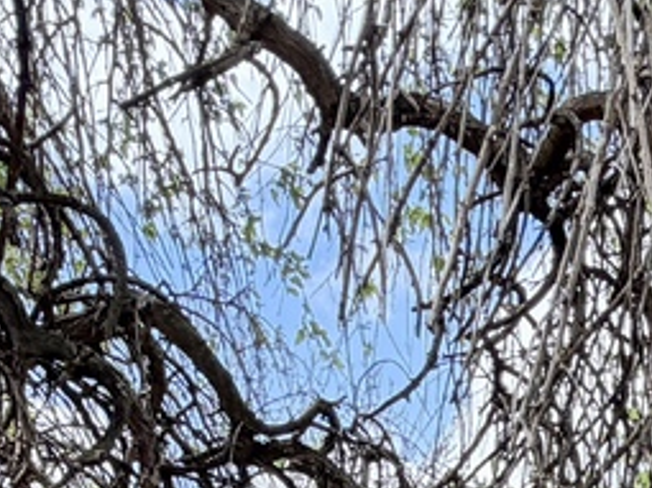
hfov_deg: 23.9
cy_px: 917
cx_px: 619
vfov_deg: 15.6
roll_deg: +2.1
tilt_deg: +4.4
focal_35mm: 79
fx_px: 1487
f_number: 2.2
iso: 40
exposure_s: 1/233
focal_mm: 2.22
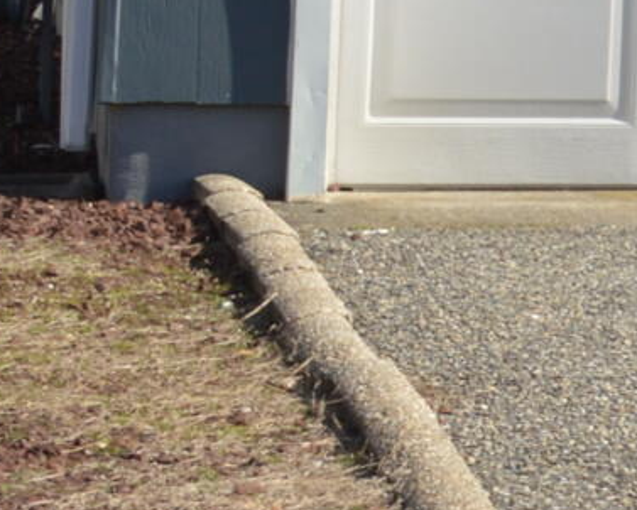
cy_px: -741
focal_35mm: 291
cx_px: 2050
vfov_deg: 5.2
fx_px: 5489
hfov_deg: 6.0
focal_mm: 26
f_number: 8
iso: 100
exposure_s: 1/200
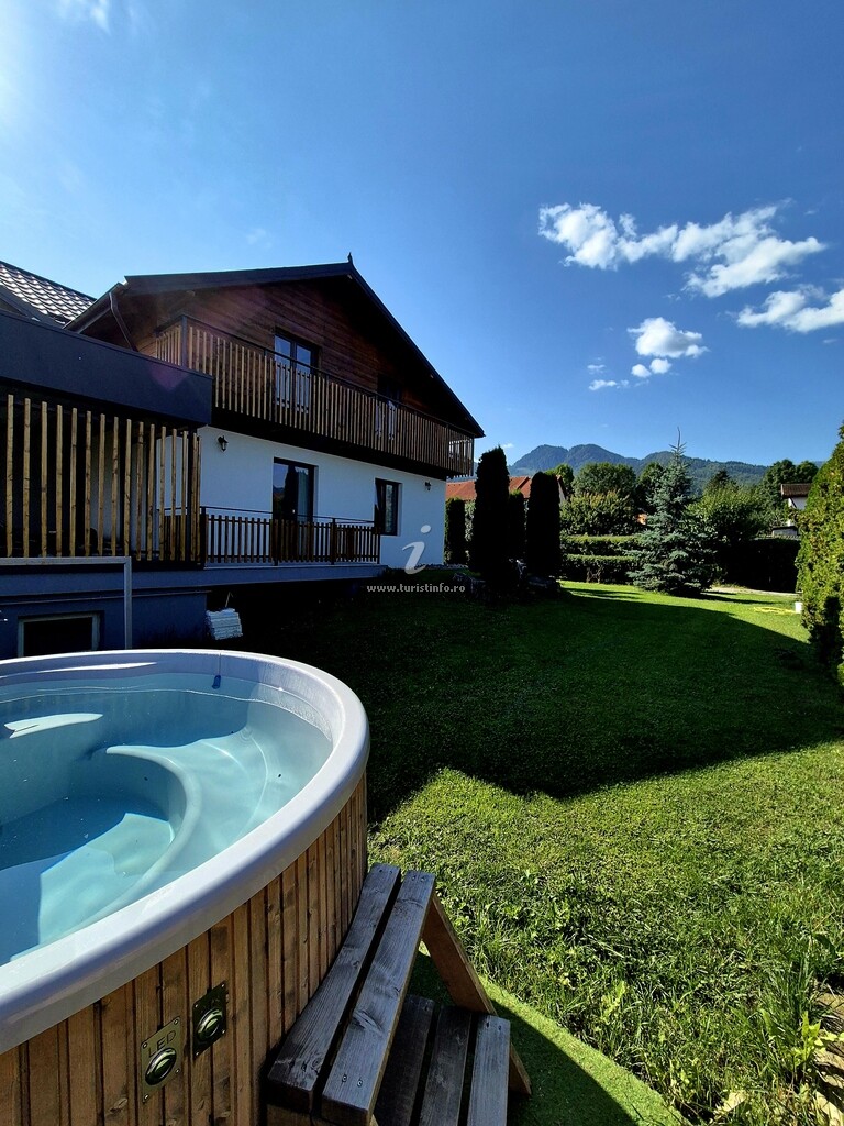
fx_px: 423
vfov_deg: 106.2
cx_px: 422
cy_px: 563
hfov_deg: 89.9
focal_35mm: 13
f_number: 2.2
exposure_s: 1/3333
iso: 50
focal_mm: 2.2
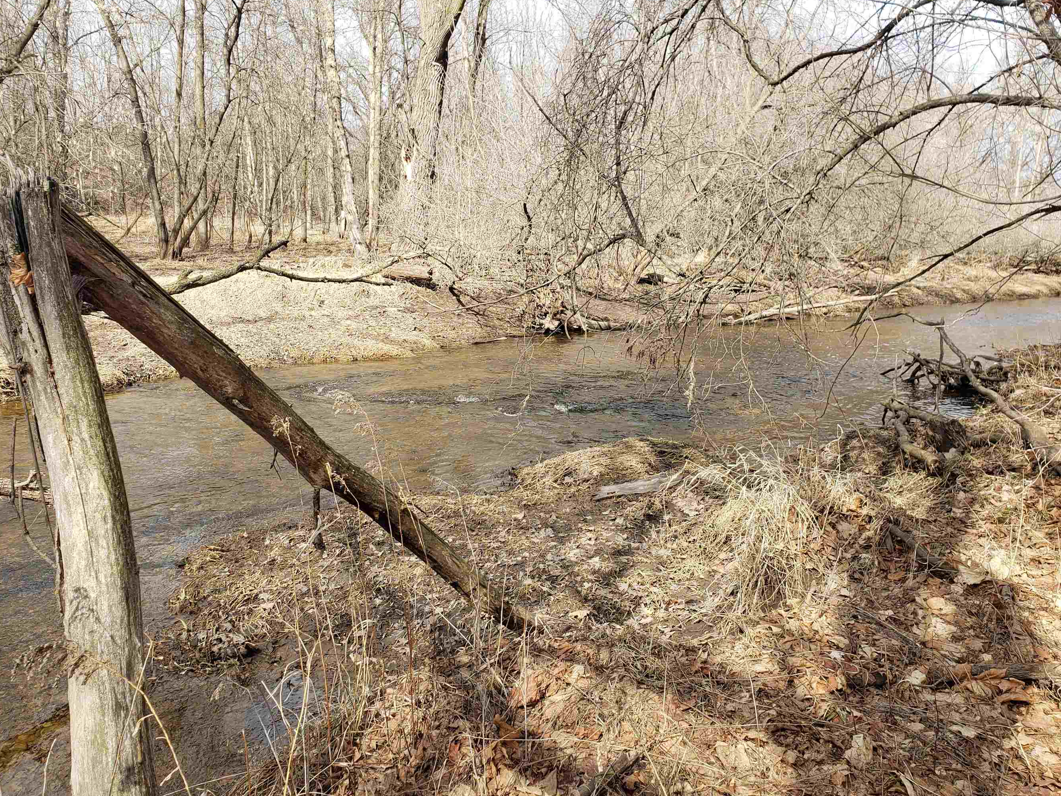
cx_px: 576
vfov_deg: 46.8
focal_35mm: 30
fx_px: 920
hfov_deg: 59.9
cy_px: 383
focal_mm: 4.3
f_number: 2.4
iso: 50
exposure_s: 1/563
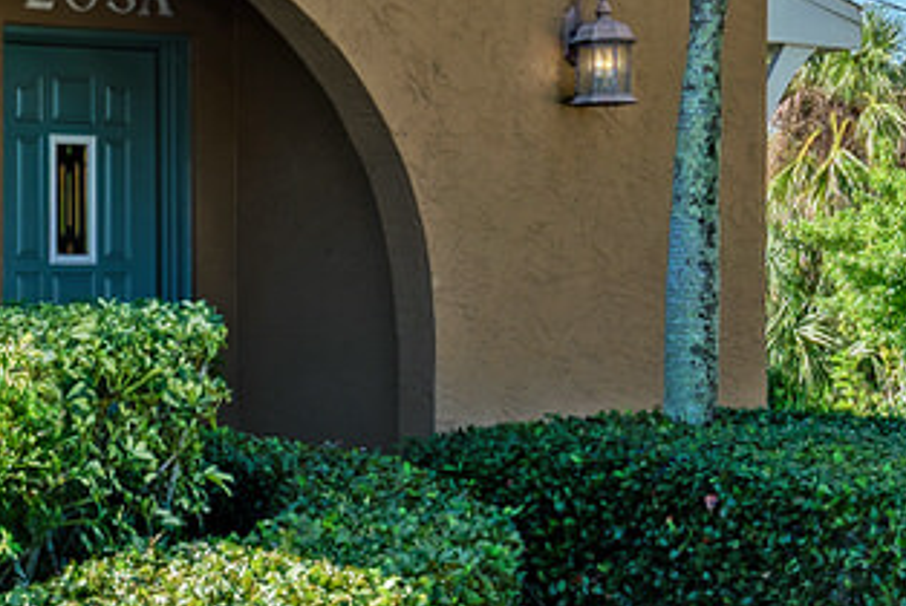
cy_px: 405
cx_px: -338
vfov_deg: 9.8
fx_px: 3527
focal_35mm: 140
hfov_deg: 14.0
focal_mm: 20
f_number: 7.1
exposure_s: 1/40
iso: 100
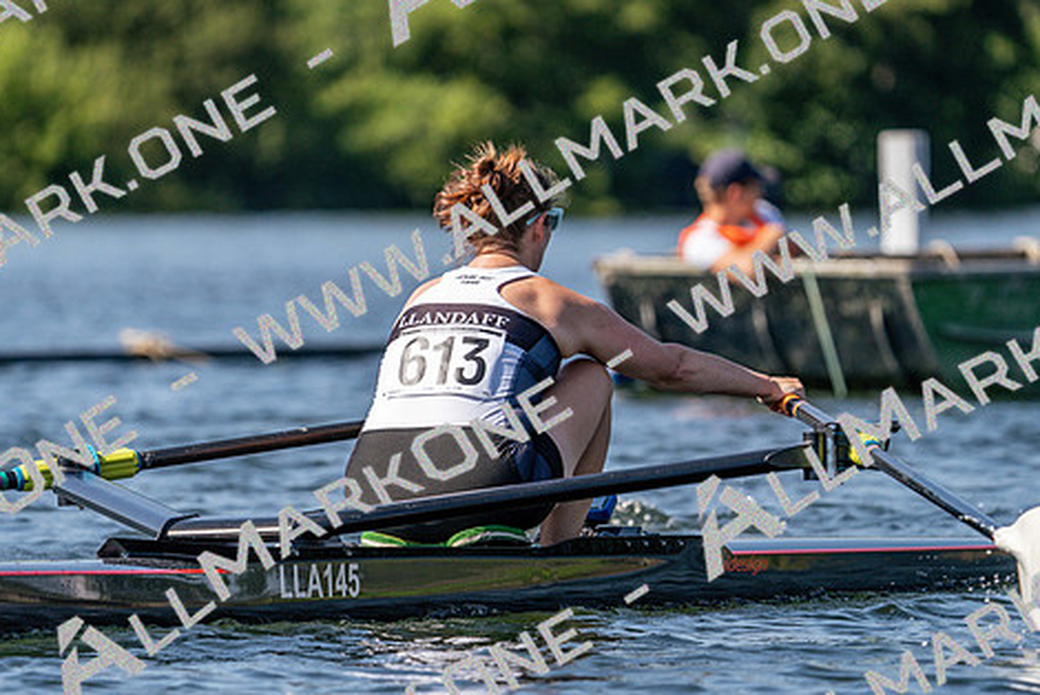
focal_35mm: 454
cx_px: 507
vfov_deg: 3.0
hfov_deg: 4.5
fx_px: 13123
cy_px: 371
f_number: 6.3
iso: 320
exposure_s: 1/1600
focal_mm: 368
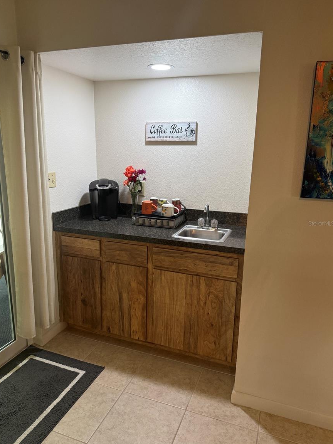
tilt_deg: -12.5
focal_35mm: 25
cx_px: 162
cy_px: 223
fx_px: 321
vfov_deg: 69.4
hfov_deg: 54.9
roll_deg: -0.7
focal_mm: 6.76
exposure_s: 1/120
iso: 200
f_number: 1.78
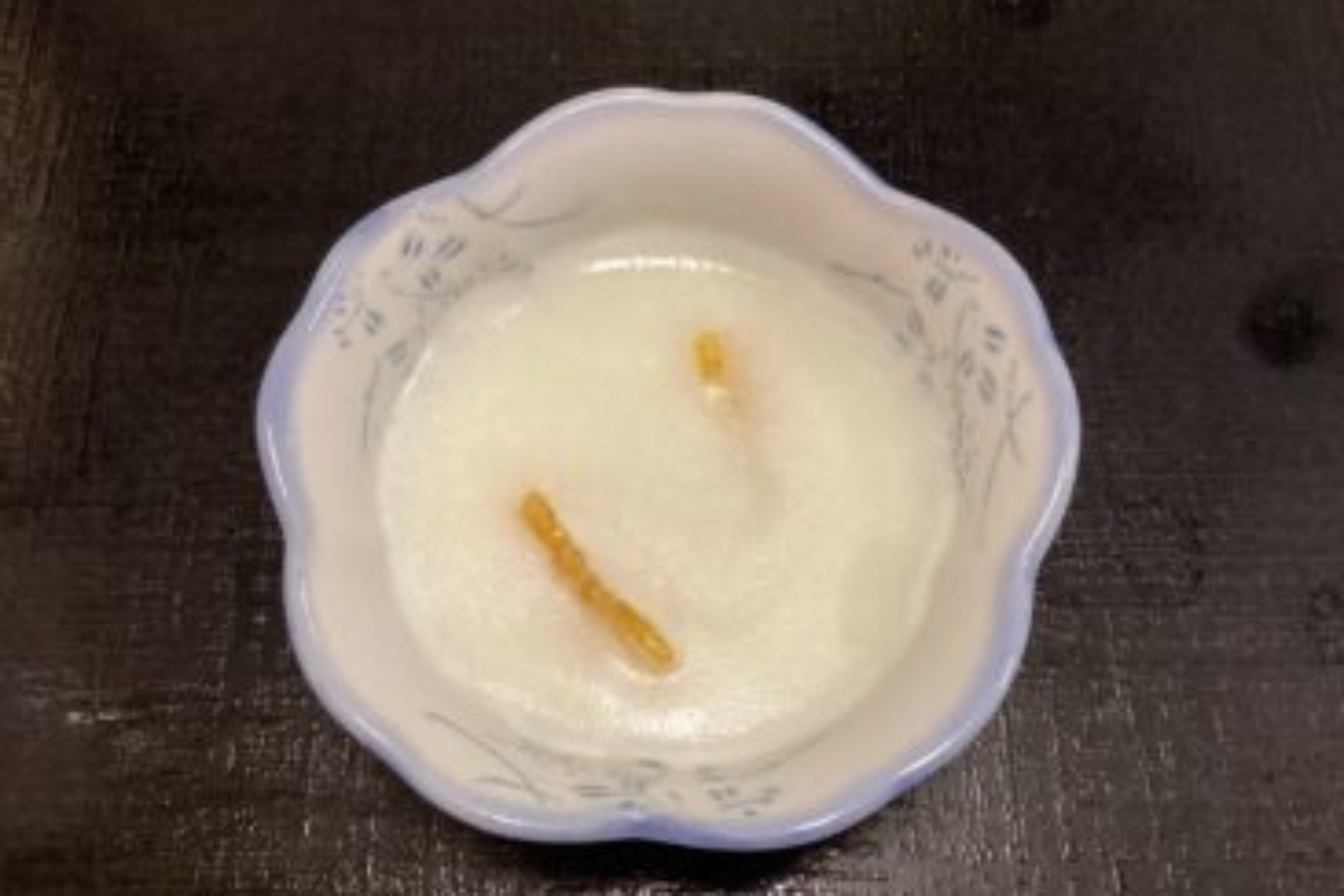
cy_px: 494
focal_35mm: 33
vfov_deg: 39.9
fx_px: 1232
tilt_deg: -70.8
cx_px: 681
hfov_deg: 57.2
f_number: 2.4
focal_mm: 3.3
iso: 250
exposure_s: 1/60
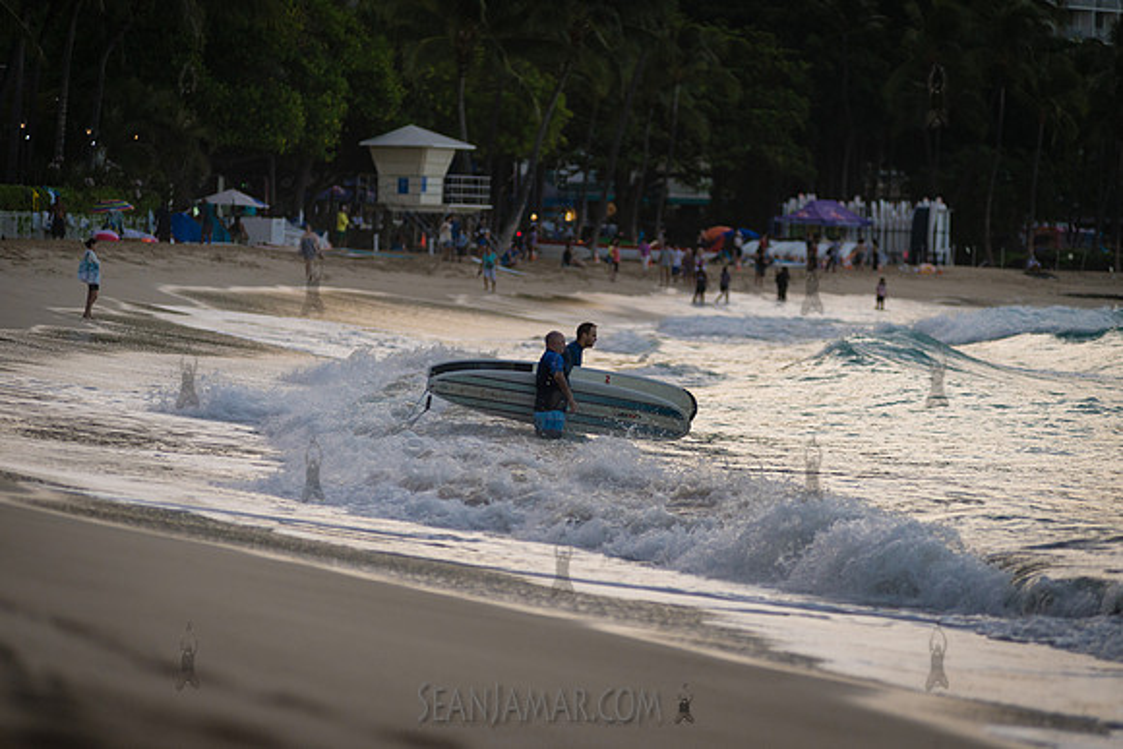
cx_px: 562
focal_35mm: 200
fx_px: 6240
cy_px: 374
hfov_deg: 10.3
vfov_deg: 6.9
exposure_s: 1/3200
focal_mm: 200
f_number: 2.8
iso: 800
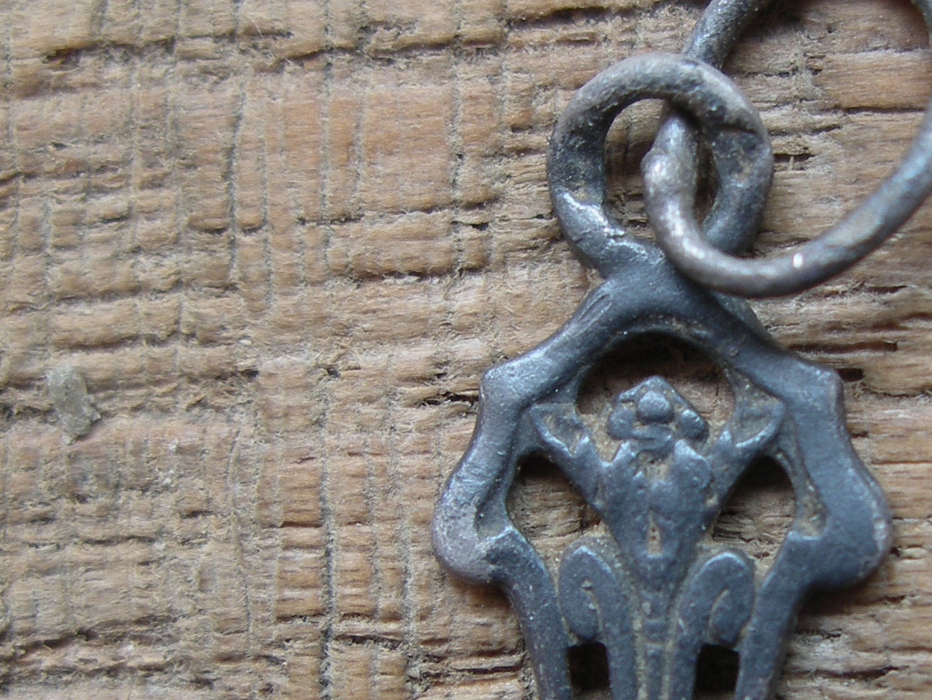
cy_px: 468
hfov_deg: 24.4
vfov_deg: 18.6
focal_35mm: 79
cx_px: 693
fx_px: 2128
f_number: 2.8
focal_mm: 7.8
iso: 80
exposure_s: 1/40
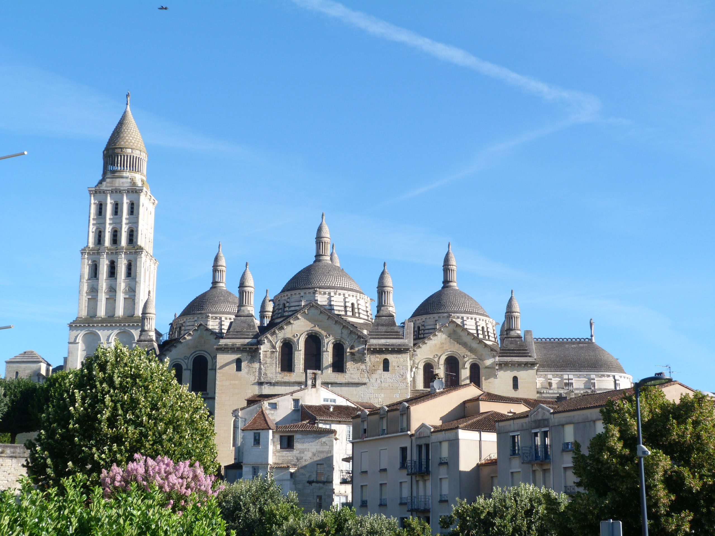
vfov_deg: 24.4
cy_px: 268
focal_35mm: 60
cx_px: 358
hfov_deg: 32.2
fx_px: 1239
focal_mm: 10.8
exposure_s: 1/200
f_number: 5.6
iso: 80
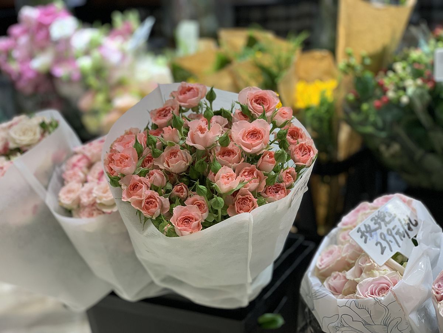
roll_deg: +4.0
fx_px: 665
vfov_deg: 28.0
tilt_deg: -16.4
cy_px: 166
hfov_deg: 36.8
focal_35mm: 52
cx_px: 222
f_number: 2.4
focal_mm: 6
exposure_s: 1/50
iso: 64
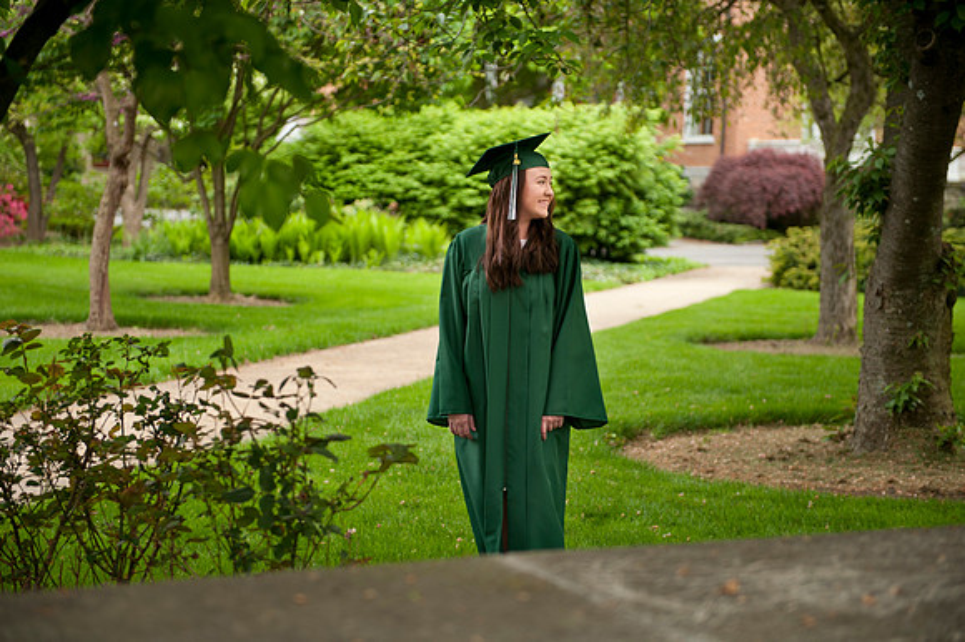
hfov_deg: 32.4
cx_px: 482
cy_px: 321
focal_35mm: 62
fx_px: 1661
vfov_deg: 21.9
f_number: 2.8
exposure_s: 1/60
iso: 160
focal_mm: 62
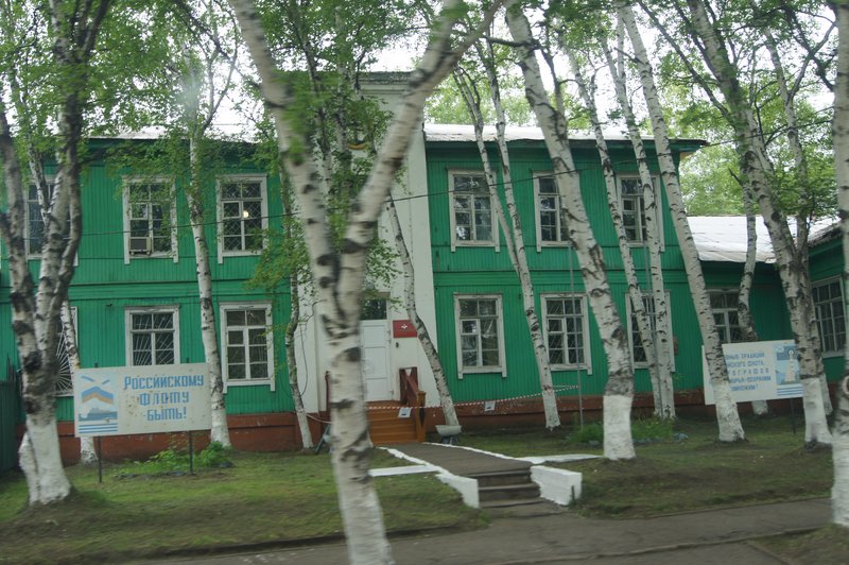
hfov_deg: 49.6
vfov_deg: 34.2
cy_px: 282
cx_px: 424
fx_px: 919
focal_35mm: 39
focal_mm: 26
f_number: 8
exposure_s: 1/80
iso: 200
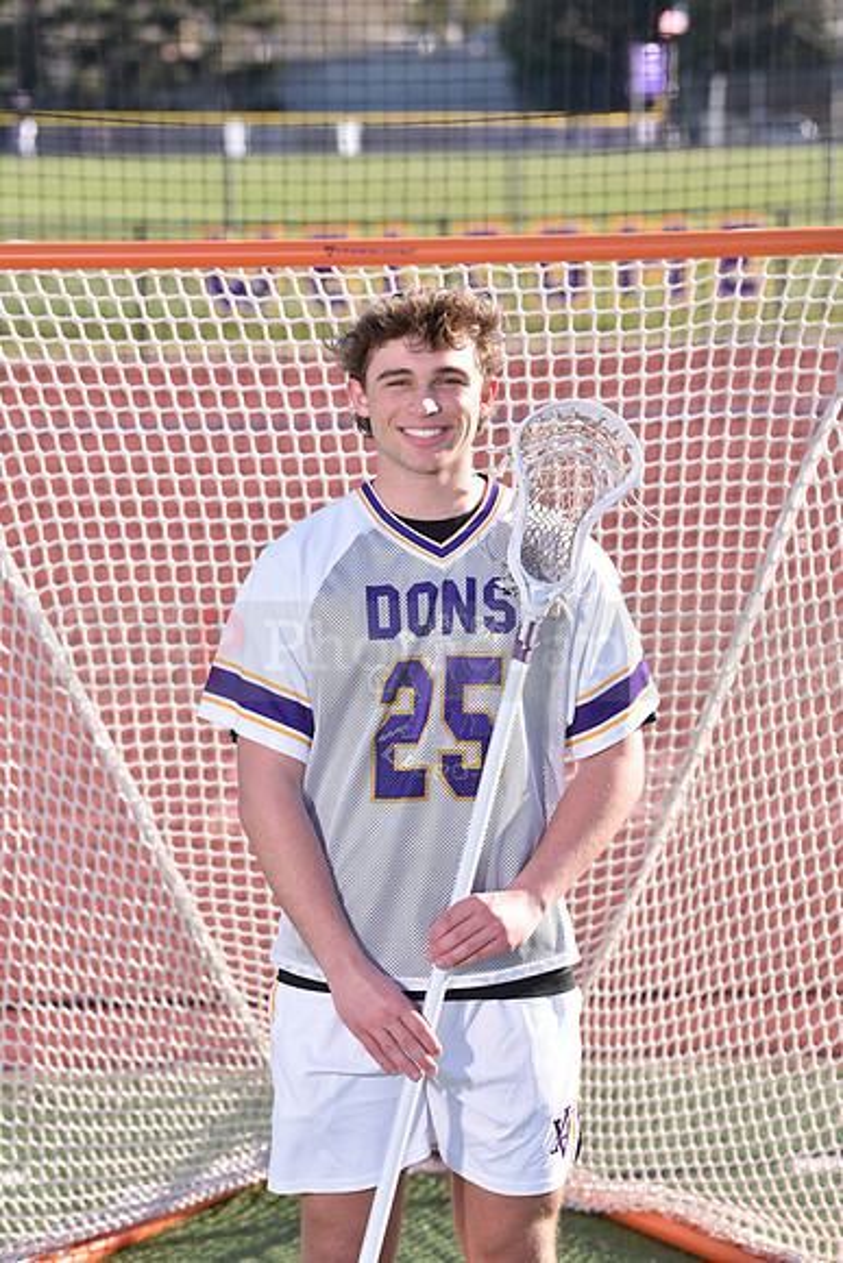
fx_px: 4563
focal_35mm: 130
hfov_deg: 10.6
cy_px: 632
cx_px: 422
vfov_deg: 15.8
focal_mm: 130
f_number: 5.6
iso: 125
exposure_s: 1/250
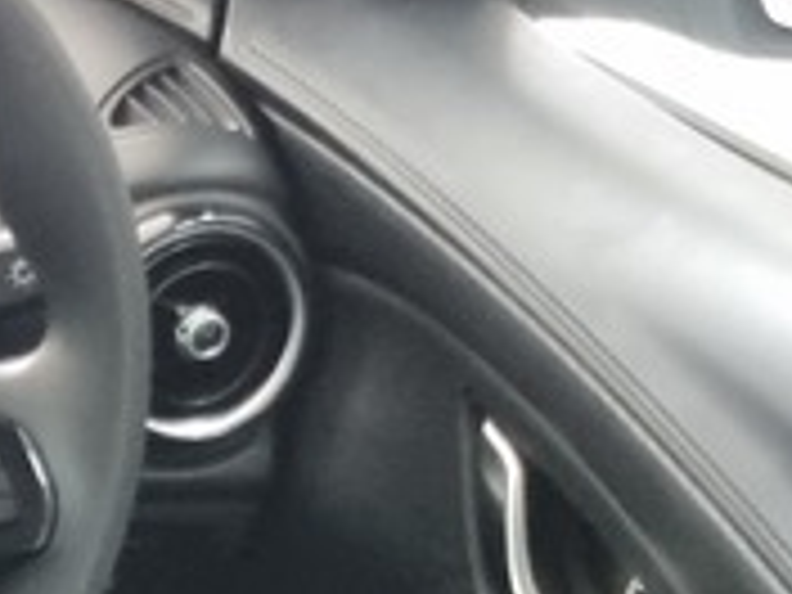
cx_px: -1354
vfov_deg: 9.2
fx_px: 3455
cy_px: 1184
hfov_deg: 10.4
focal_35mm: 151
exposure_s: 1/50
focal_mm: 5.4
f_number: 1.8
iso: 800
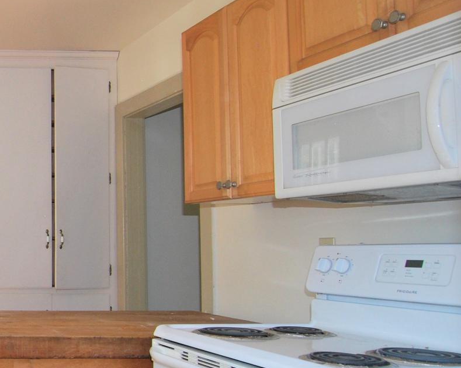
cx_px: -122
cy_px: 227
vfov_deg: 37.0
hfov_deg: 34.2
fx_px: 549
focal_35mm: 40
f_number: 6.3
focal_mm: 11
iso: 400
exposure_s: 1/160
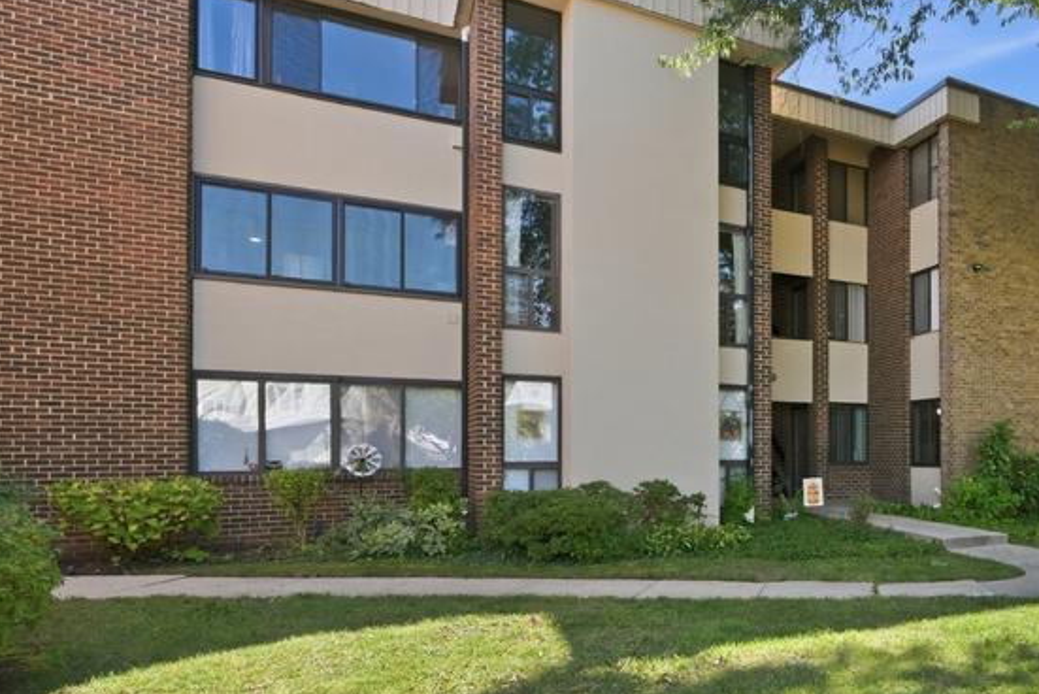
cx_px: 905
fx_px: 751
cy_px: 440
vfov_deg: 49.1
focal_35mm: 26
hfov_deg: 60.4
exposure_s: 1/200
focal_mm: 14
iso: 400
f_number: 7.1
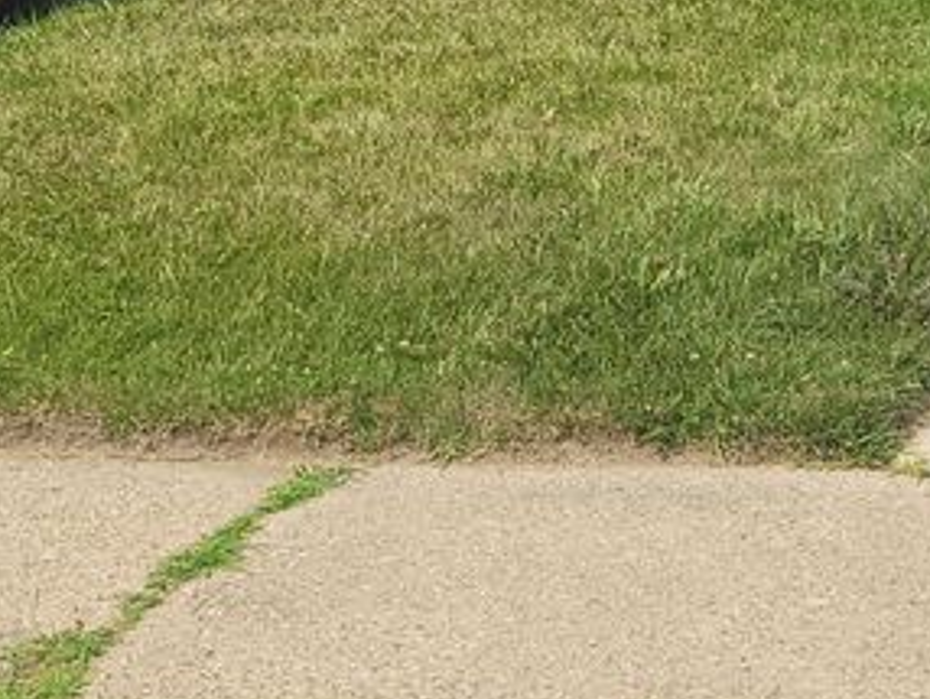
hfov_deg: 19.9
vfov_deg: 14.4
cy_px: -475
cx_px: 1080
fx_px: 2501
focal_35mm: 93
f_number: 1.8
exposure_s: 1/2397
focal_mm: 5.4
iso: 40
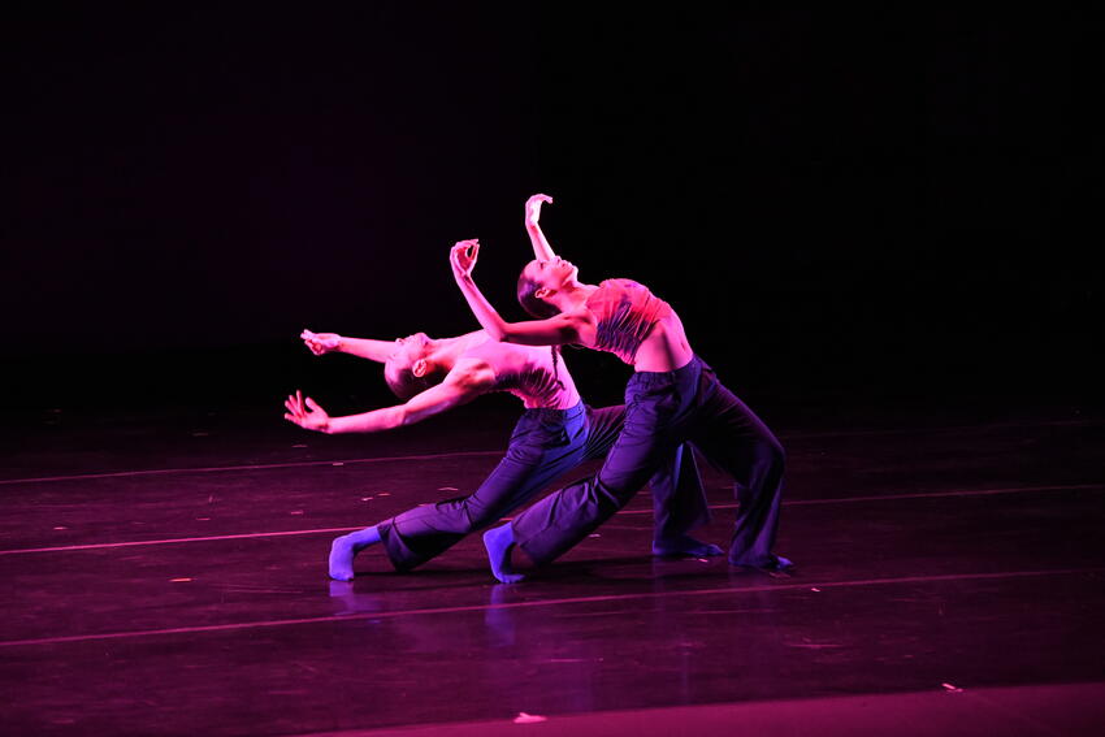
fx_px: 4144
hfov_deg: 15.2
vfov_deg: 10.2
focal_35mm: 135
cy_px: 368
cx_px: 552
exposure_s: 1/100
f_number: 4.5
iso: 10000
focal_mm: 135
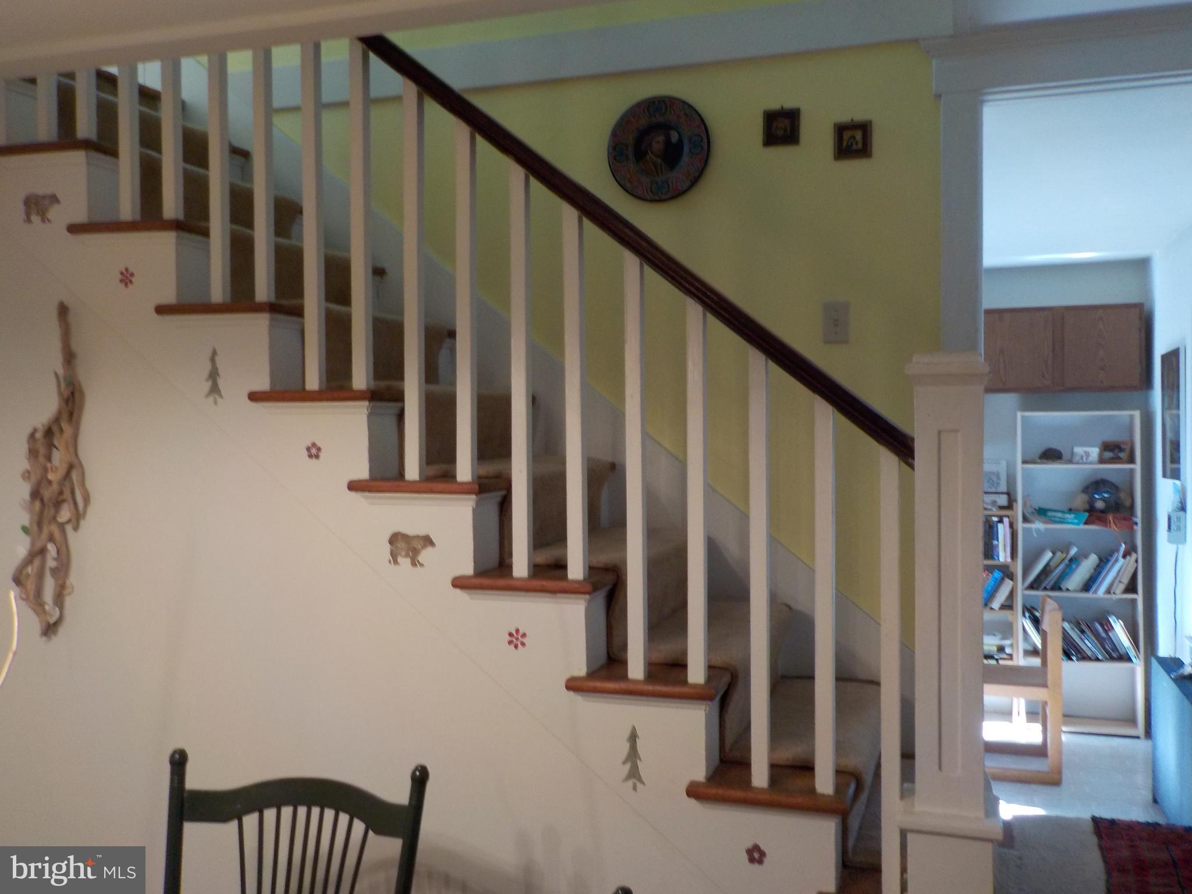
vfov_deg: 46.8
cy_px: 447
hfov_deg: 60.0
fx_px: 1033
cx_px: 596
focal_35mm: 30
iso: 180
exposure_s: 1/30
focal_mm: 4.1
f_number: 3.3
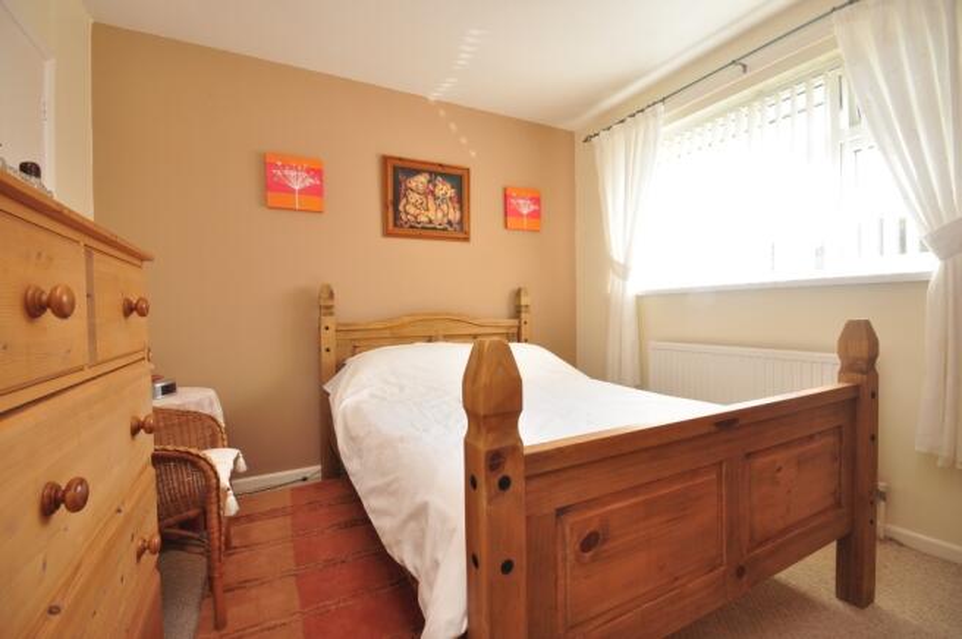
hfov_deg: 100.4
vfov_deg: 77.2
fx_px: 400
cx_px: 481
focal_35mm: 15
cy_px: 320
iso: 200
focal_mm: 10
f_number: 11
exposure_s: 1/15
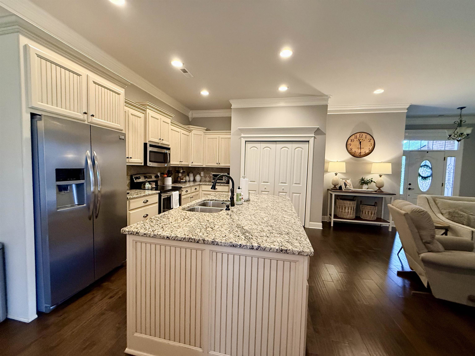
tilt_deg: -2.6
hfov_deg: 102.1
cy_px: 178
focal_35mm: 14
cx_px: 238
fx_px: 192
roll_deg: -1.5
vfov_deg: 85.7
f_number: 2.2
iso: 400
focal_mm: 2.22
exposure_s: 1/60
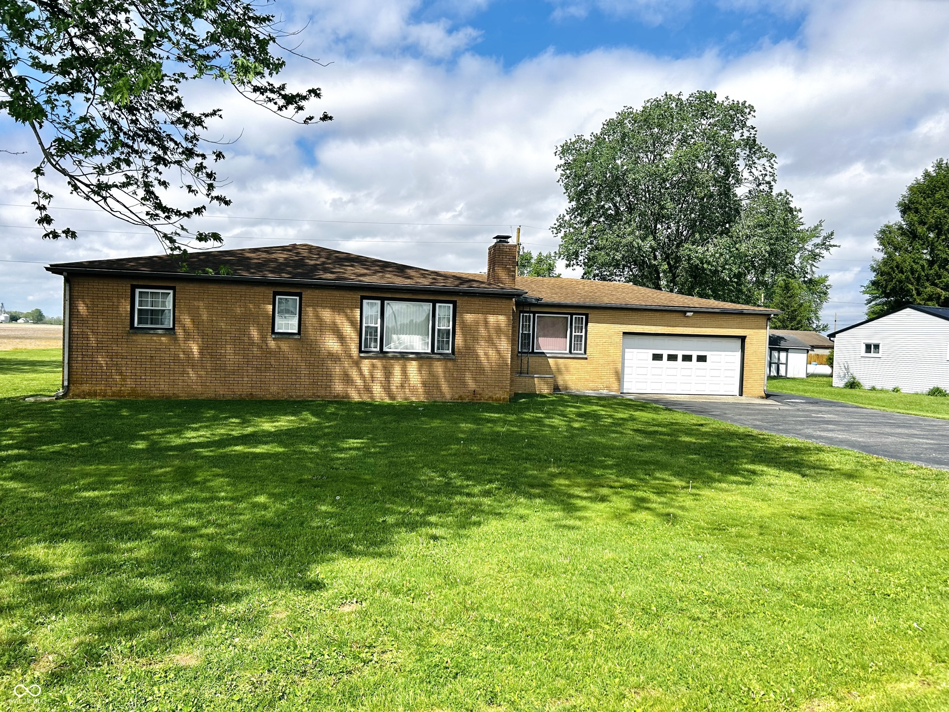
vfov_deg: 53.1
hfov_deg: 67.3
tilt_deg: -0.3
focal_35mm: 26
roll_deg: -2.2
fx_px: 713
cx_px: 474
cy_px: 356
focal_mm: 5.7
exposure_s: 1/5076
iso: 50
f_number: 1.5
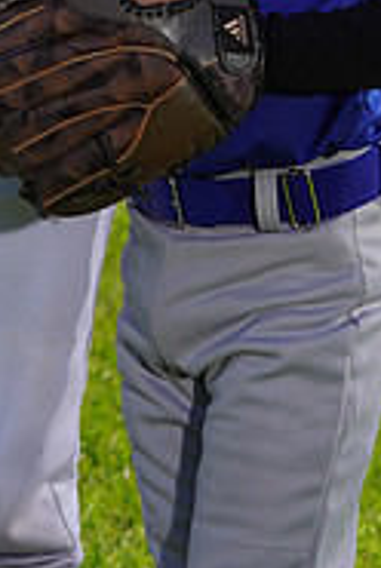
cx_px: -26
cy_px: -276
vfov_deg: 5.6
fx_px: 5741
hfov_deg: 3.8
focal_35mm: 363
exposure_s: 1/250
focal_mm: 116
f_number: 10
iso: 100
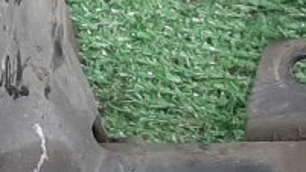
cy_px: 198
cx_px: 2
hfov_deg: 10.5
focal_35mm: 203
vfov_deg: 6.0
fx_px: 1647
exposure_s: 1/33
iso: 192
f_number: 1.7
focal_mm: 3.93
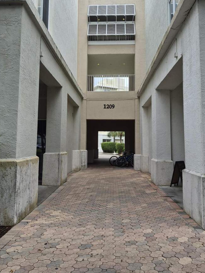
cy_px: 120
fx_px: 221
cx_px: 101
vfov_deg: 63.2
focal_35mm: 28
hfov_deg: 49.7
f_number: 1.8
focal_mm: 5.4
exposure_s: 1/3264
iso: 80
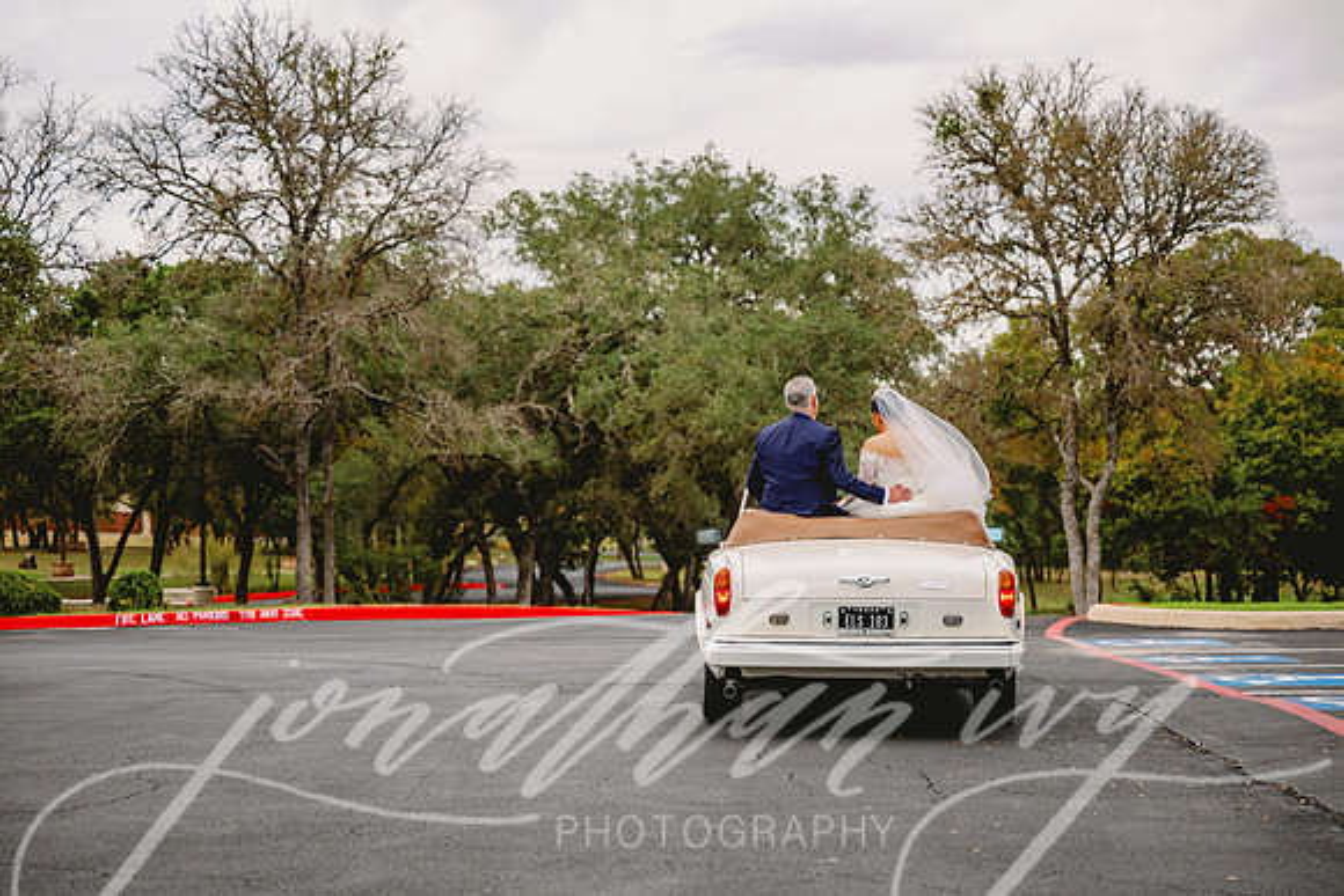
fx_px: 2738
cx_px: 640
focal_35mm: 73
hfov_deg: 27.6
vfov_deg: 18.6
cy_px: 469
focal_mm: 70
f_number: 2.8
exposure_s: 1/2500
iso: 500
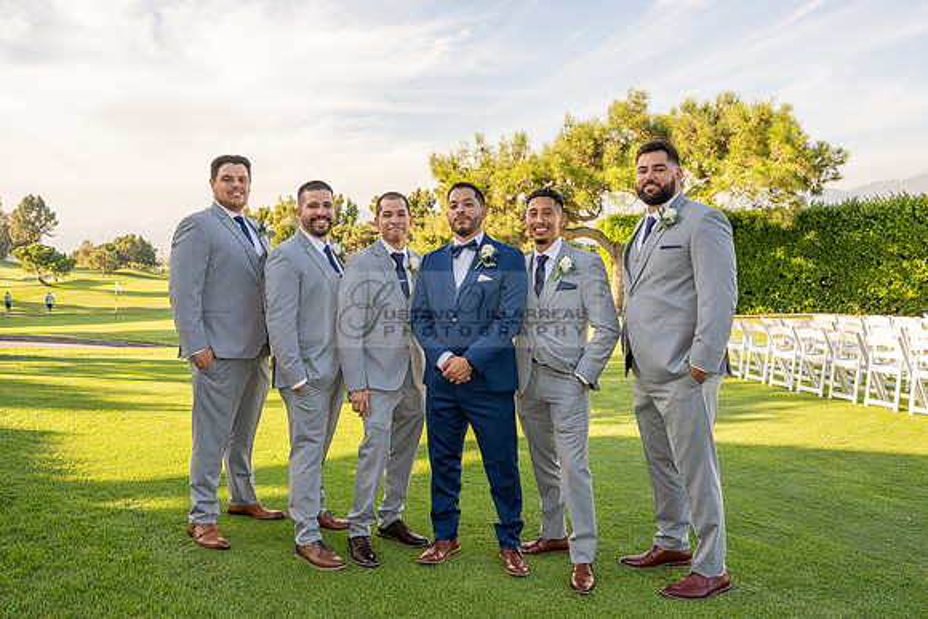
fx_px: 689
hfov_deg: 67.9
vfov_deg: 48.3
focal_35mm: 27
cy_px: 280
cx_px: 453
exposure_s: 1/160
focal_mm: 24
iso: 100
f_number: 5.6
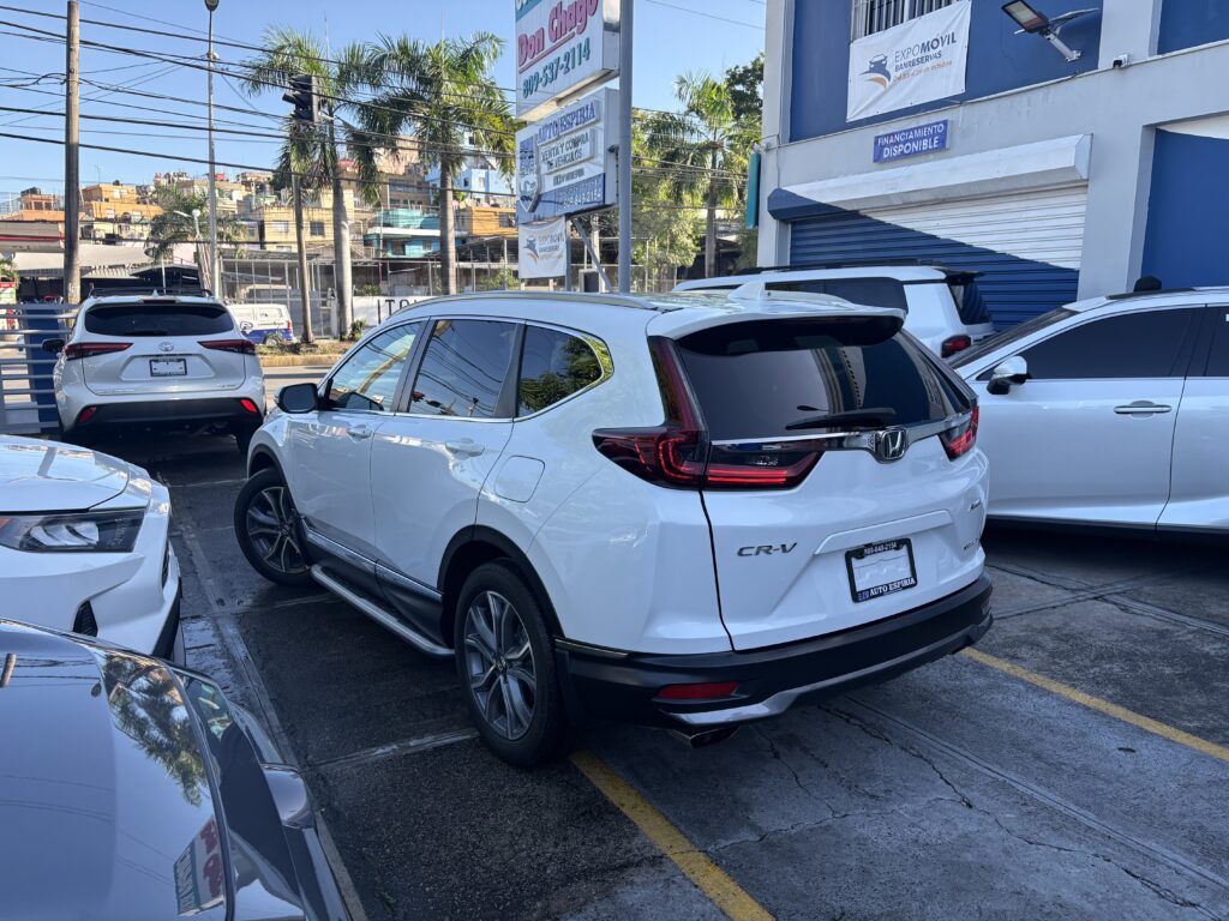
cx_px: 614
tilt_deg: -8.8
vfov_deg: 53.1
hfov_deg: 67.3
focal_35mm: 26
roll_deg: +0.5
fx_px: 923
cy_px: 460
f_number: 1.6
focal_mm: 5.96
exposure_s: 1/764
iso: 50
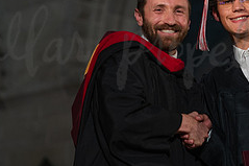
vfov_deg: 6.7
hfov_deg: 10.0
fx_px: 1424
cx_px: 213
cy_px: 44
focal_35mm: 206
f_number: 2.5
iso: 1250
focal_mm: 85
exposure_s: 1/320
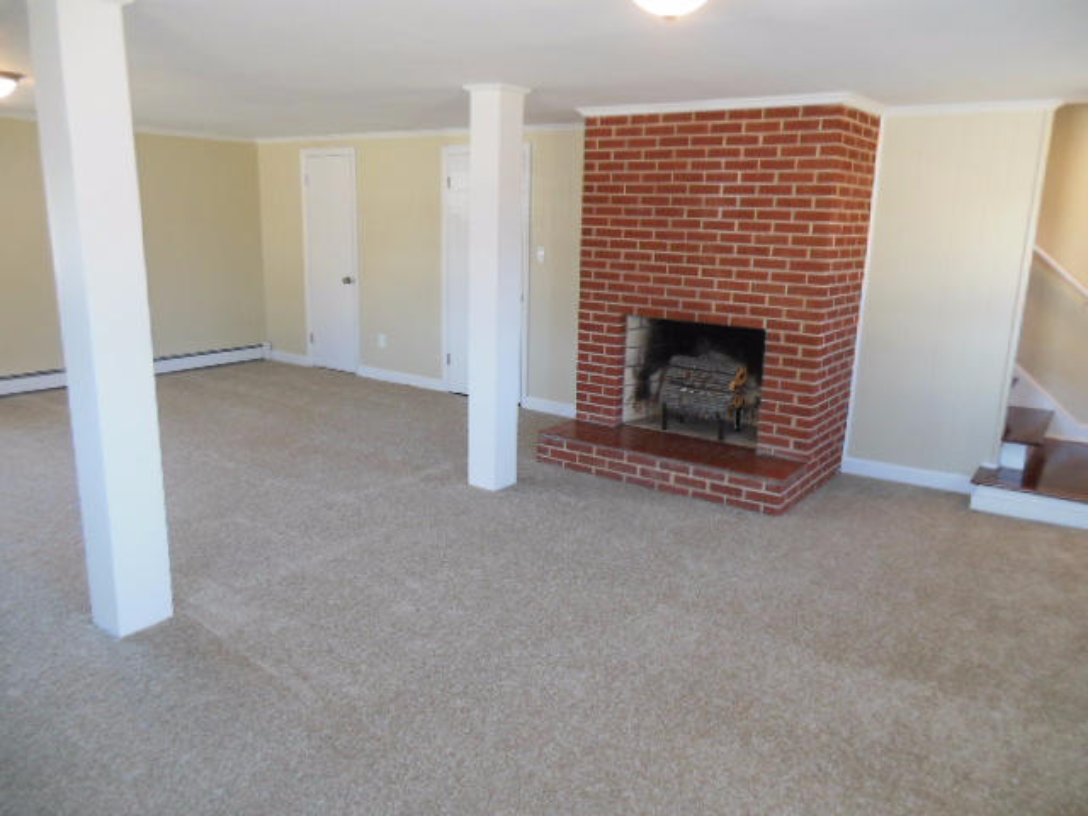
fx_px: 786
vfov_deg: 54.9
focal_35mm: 25
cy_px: 408
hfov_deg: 69.4
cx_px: 544
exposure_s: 1/30
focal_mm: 4.5
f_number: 3.2
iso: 250
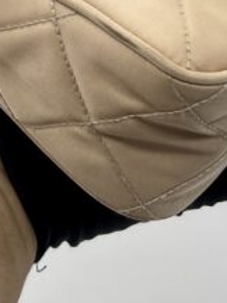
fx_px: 1075
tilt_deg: -28.9
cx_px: 73
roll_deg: +0.6
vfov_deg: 15.5
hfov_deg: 12.0
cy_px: -43
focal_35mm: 123
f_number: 1.5
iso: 32
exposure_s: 1/137
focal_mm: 5.7
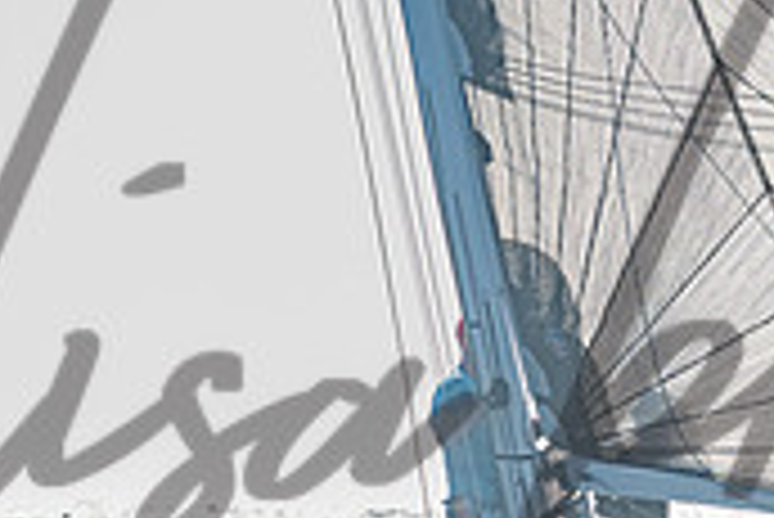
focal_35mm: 810
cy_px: 348
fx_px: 17429
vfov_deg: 1.7
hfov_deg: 2.5
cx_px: 924
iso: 400
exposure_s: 1/4000
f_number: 5
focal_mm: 230
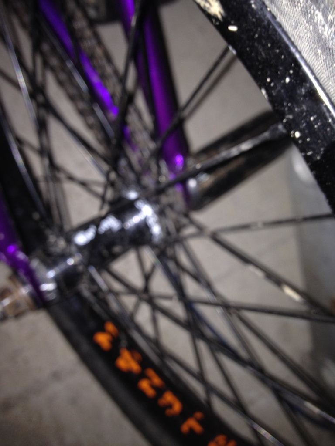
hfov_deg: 40.7
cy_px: 223
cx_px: 168
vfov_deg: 52.6
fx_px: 452
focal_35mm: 35
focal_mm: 4.28
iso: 100
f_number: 2.4
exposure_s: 1/16
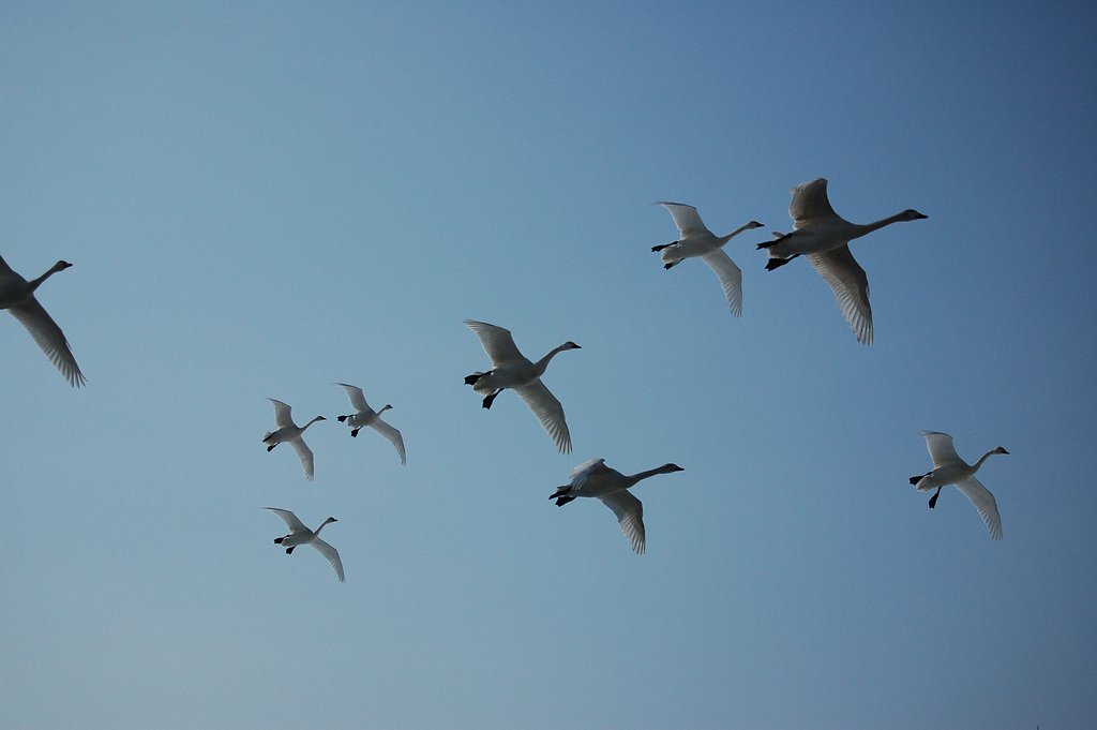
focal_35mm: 82
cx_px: 548
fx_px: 2512
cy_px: 365
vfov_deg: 16.5
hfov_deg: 24.6
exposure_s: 1/3200
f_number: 5.6
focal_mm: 55
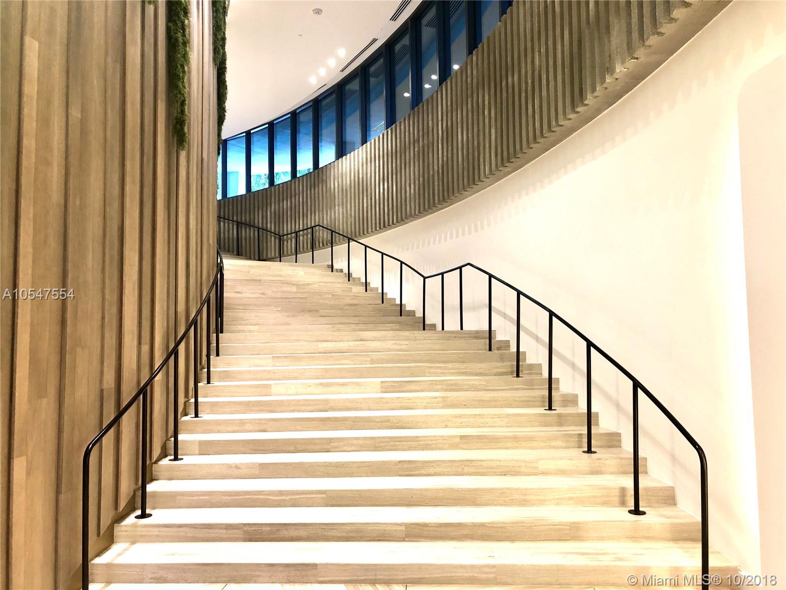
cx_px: 393
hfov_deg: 63.4
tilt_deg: +3.4
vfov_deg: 49.7
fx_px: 636
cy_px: 295
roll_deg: +0.7
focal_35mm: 28
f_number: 1.8
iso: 40
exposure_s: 1/17
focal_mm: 4
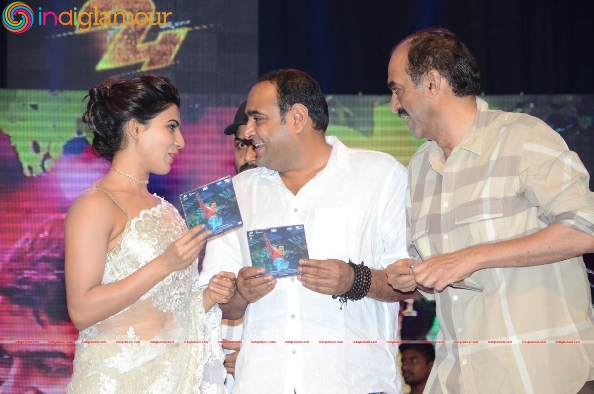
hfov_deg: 13.1
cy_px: 197
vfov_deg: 8.7
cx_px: 297
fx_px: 2594
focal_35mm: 158
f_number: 5.6
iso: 1000
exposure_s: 1/125
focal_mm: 105
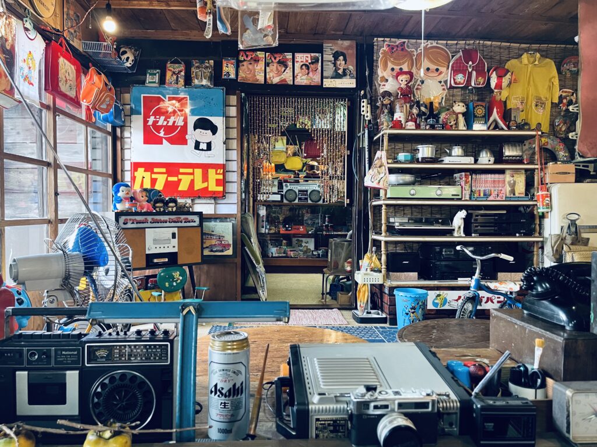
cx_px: 298
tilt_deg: -1.8
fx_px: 448
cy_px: 224
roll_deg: +0.0
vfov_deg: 53.1
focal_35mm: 26
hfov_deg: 67.3
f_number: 1.6
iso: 320
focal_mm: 5.1
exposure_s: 1/60
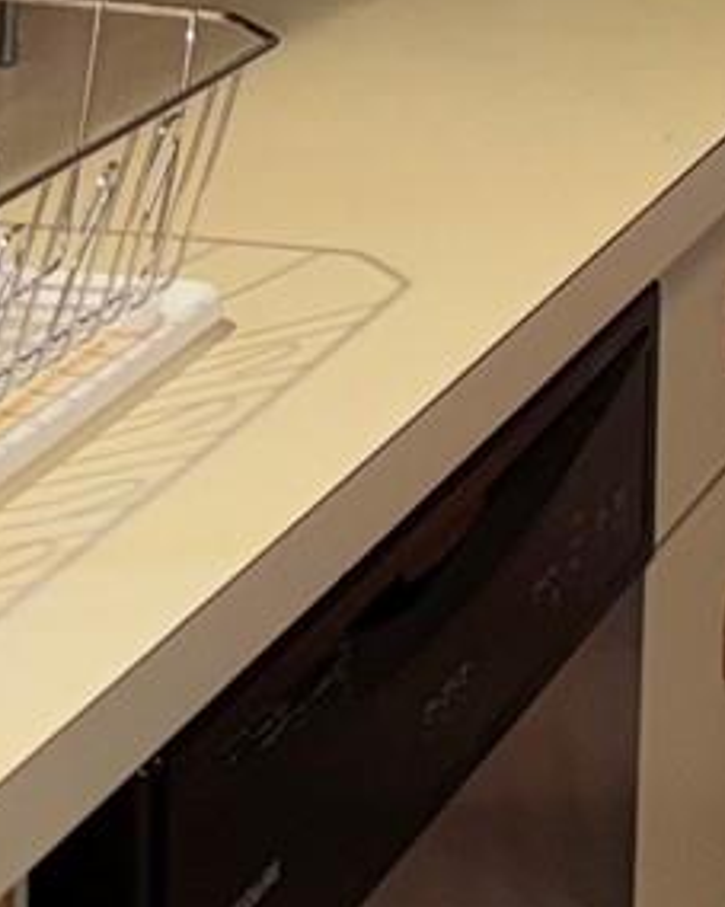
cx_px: 1514
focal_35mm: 169
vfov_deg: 10.9
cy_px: -594
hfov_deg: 8.6
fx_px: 4535
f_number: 1.78
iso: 100
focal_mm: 6.76
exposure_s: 1/17
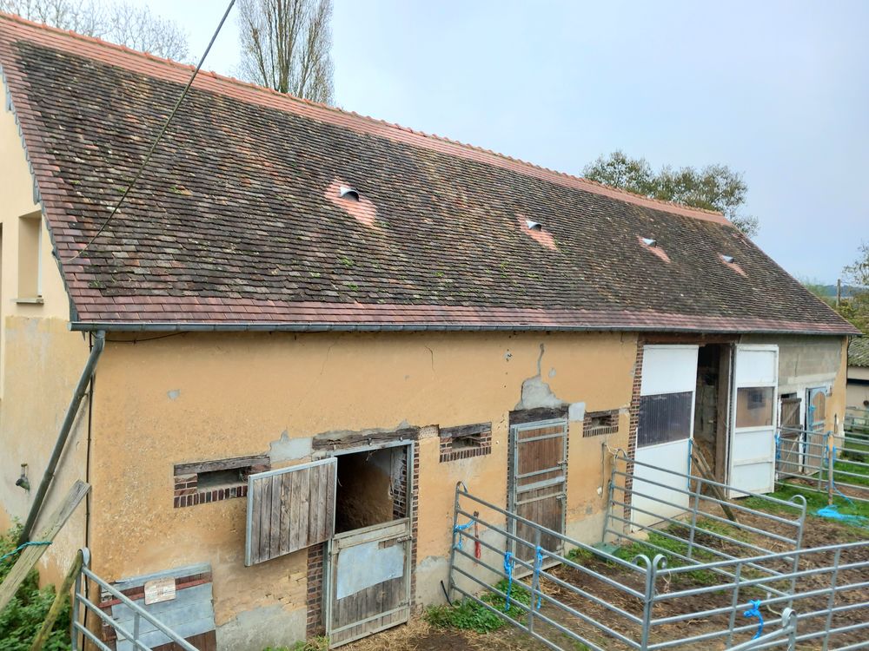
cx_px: 434
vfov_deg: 51.4
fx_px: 678
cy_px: 326
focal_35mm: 27
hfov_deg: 65.3
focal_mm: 4
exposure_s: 1/100
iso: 40
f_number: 1.8
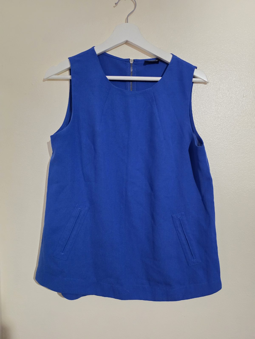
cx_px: 128
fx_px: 226
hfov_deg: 58.9
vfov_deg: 73.9
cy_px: 170
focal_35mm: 23
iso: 800
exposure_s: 1/50.3
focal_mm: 6.5
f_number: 1.4
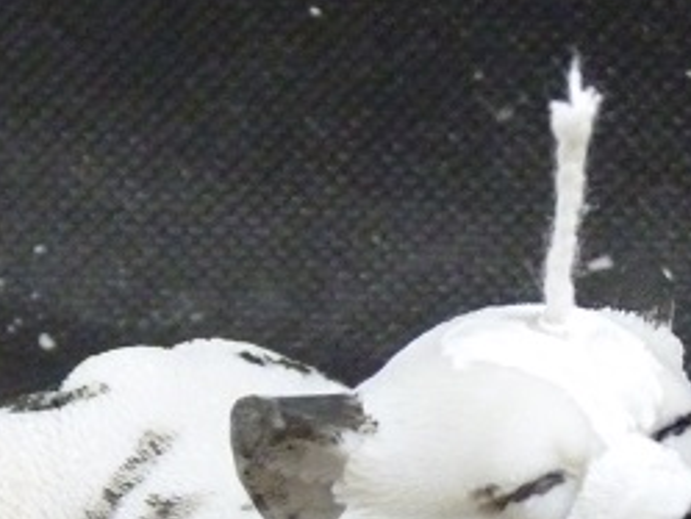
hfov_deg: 7.8
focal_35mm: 250
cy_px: 488
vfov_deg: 5.9
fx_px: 4993
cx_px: 952
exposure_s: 1/15
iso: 800
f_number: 3.3
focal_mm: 12.9
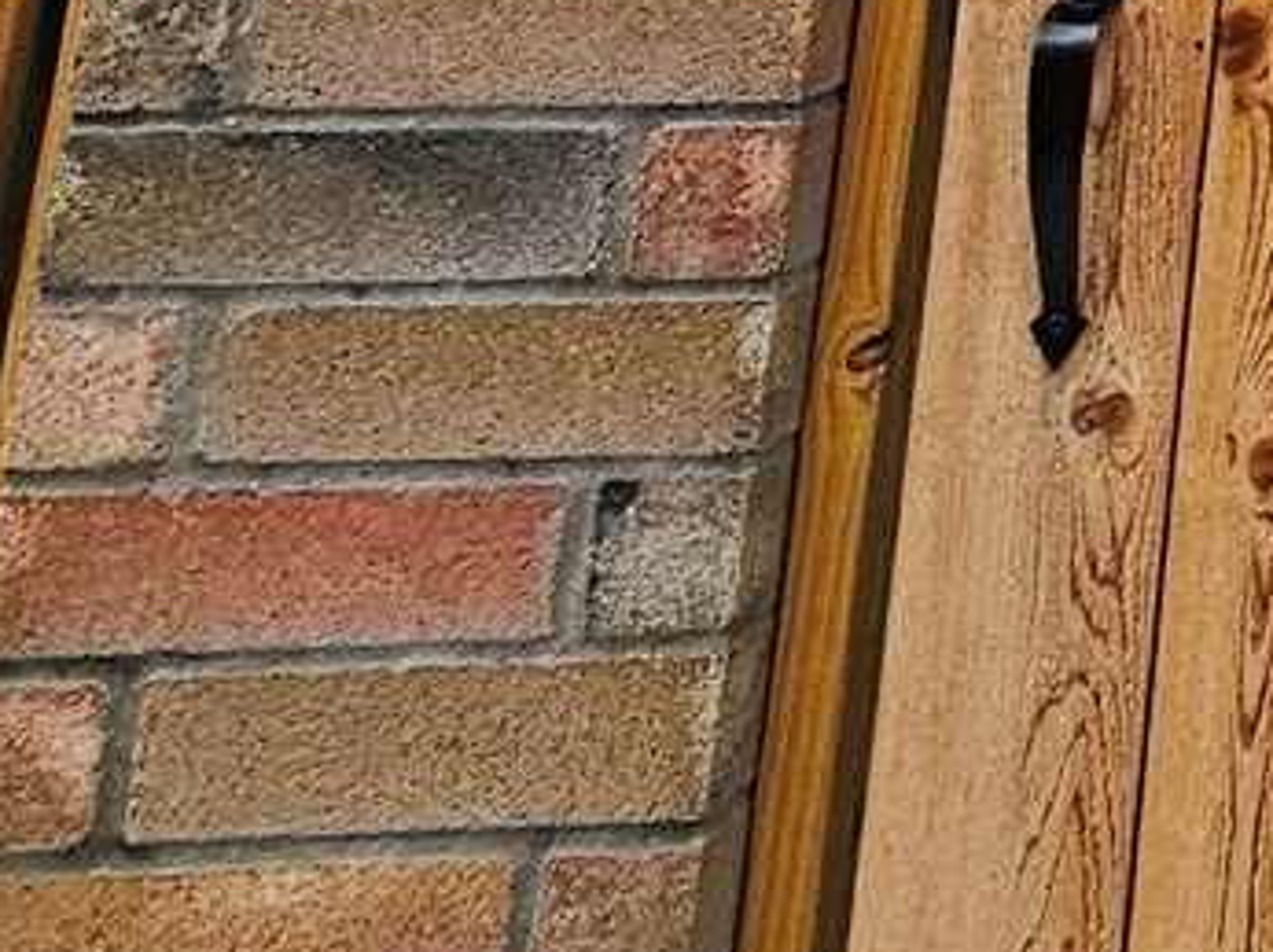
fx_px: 2830
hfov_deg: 17.4
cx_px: 2616
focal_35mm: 77
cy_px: -1169
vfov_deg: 14.4
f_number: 2.2
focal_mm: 2.2
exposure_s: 1/550
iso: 50
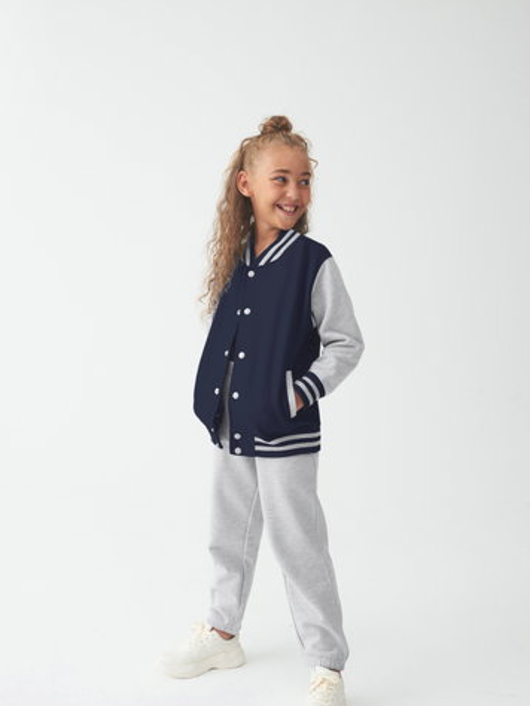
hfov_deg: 40.7
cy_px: 397
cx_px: 266
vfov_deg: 52.5
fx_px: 714
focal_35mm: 35
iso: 320
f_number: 10
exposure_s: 1/160
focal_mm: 32
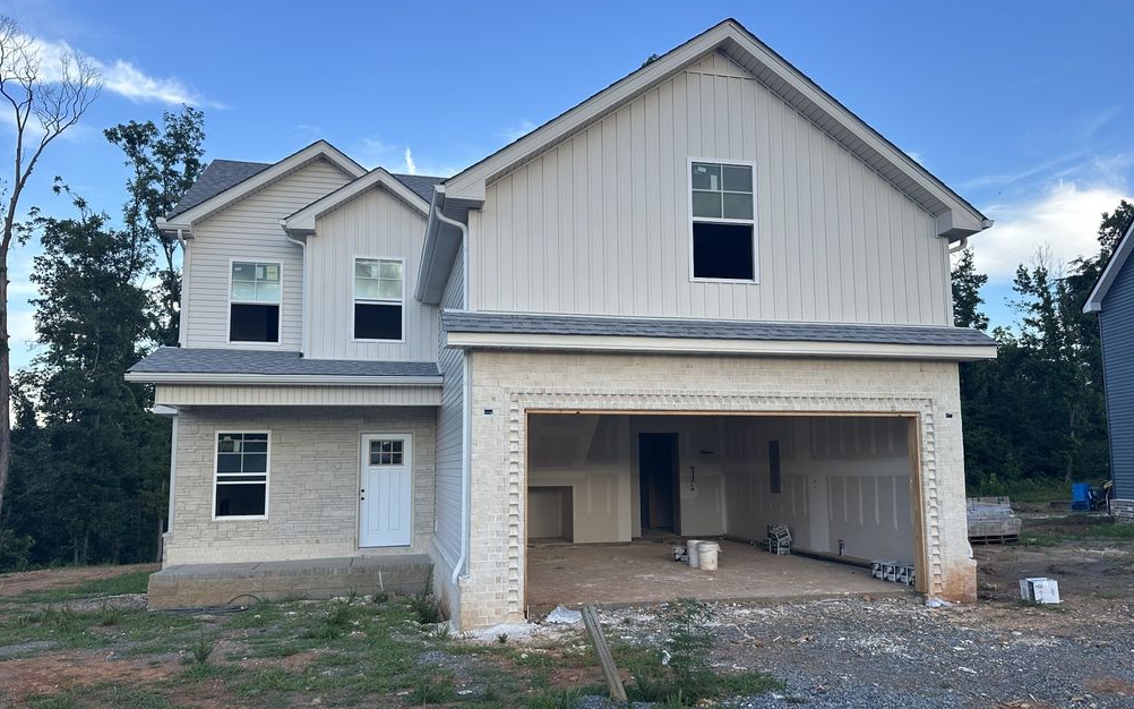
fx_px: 803
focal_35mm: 26
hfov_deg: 70.4
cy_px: 375
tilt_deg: +6.2
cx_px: 574
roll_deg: +0.6
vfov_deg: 47.6
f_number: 1.78
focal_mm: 6.86
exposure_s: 1/850
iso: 80
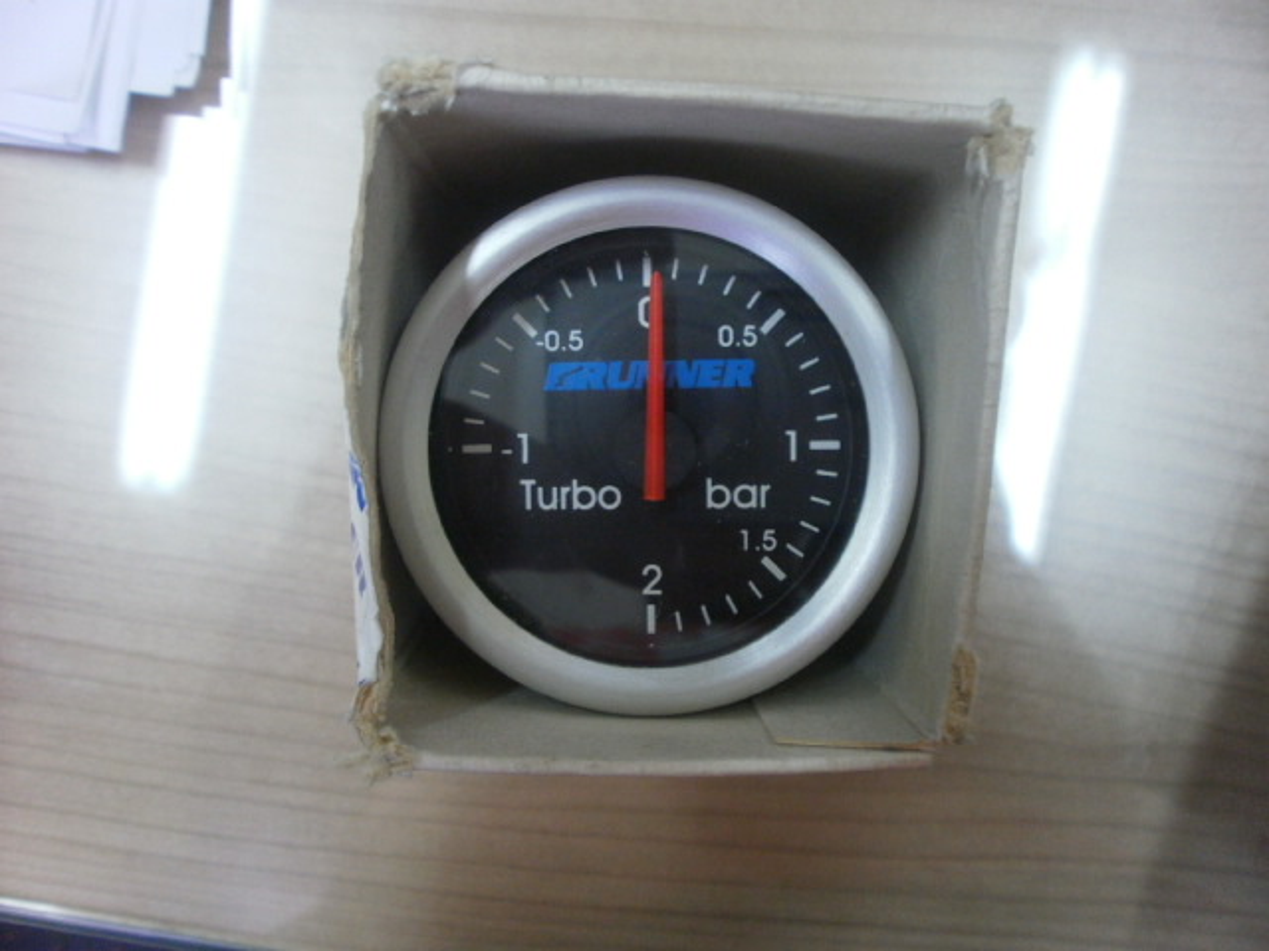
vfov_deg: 53.1
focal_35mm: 26
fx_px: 953
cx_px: 634
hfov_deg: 67.3
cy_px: 476
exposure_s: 1/25
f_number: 2.6
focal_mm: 4.65
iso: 400
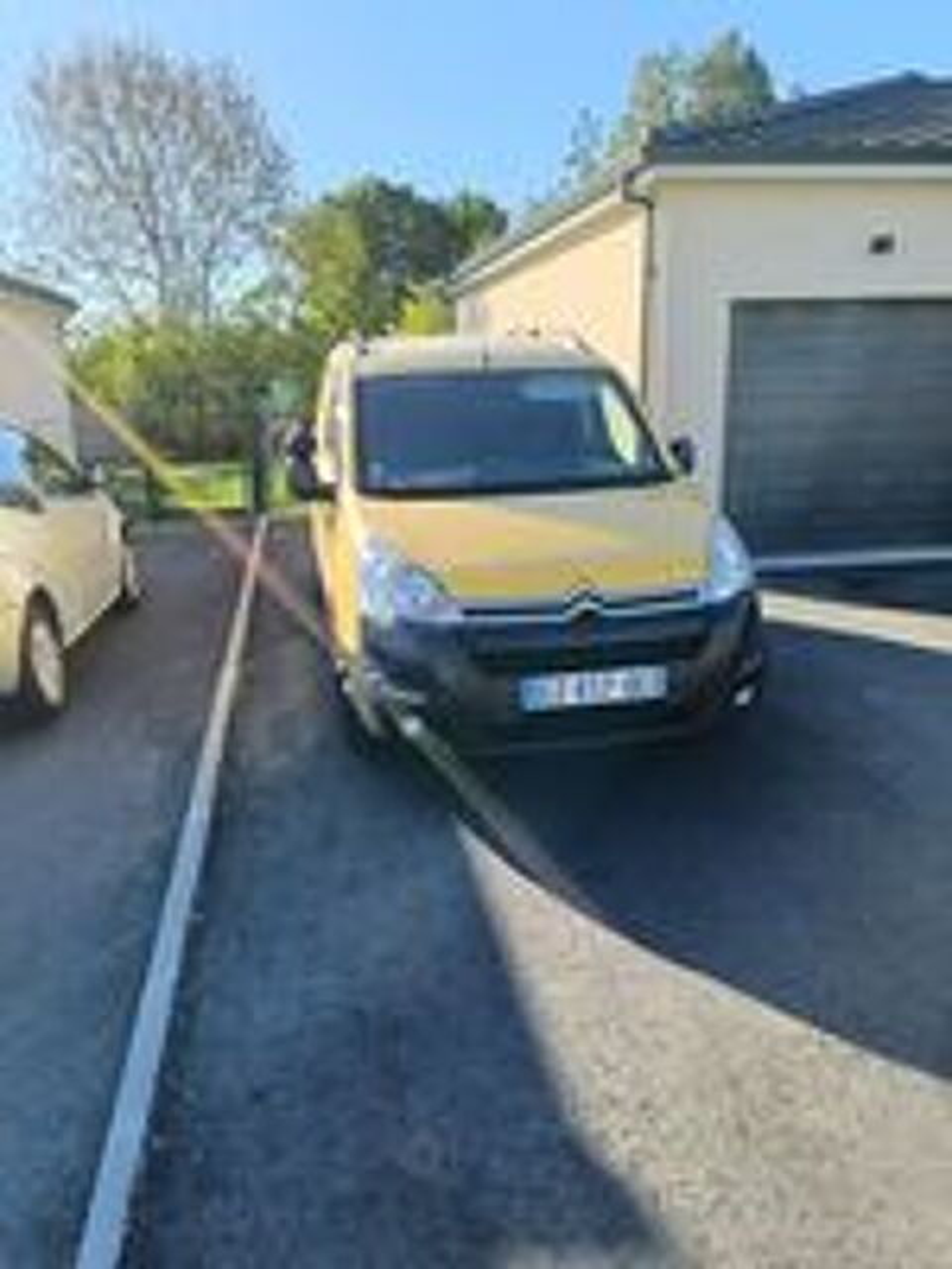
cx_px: 476
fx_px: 917
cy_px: 634
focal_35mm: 25
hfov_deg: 54.9
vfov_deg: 69.4
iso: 50
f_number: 1.7
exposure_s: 1/204
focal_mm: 4.7
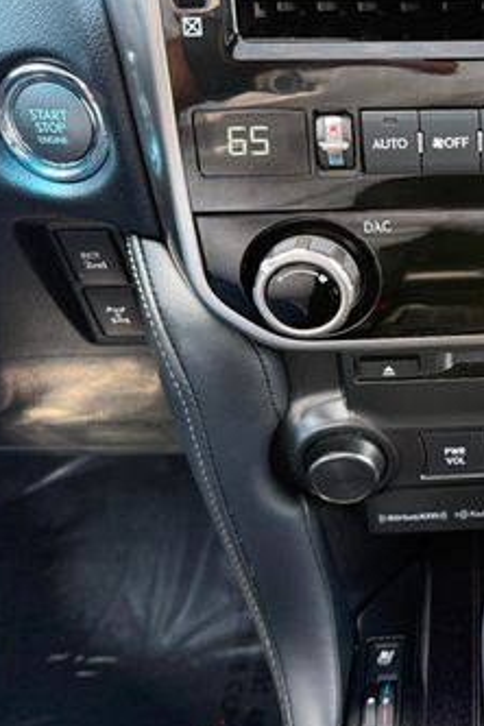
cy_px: 253
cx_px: 573
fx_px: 968
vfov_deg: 40.7
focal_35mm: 48
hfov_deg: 25.4
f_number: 1.78
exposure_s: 1/120
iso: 250
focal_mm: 6.76
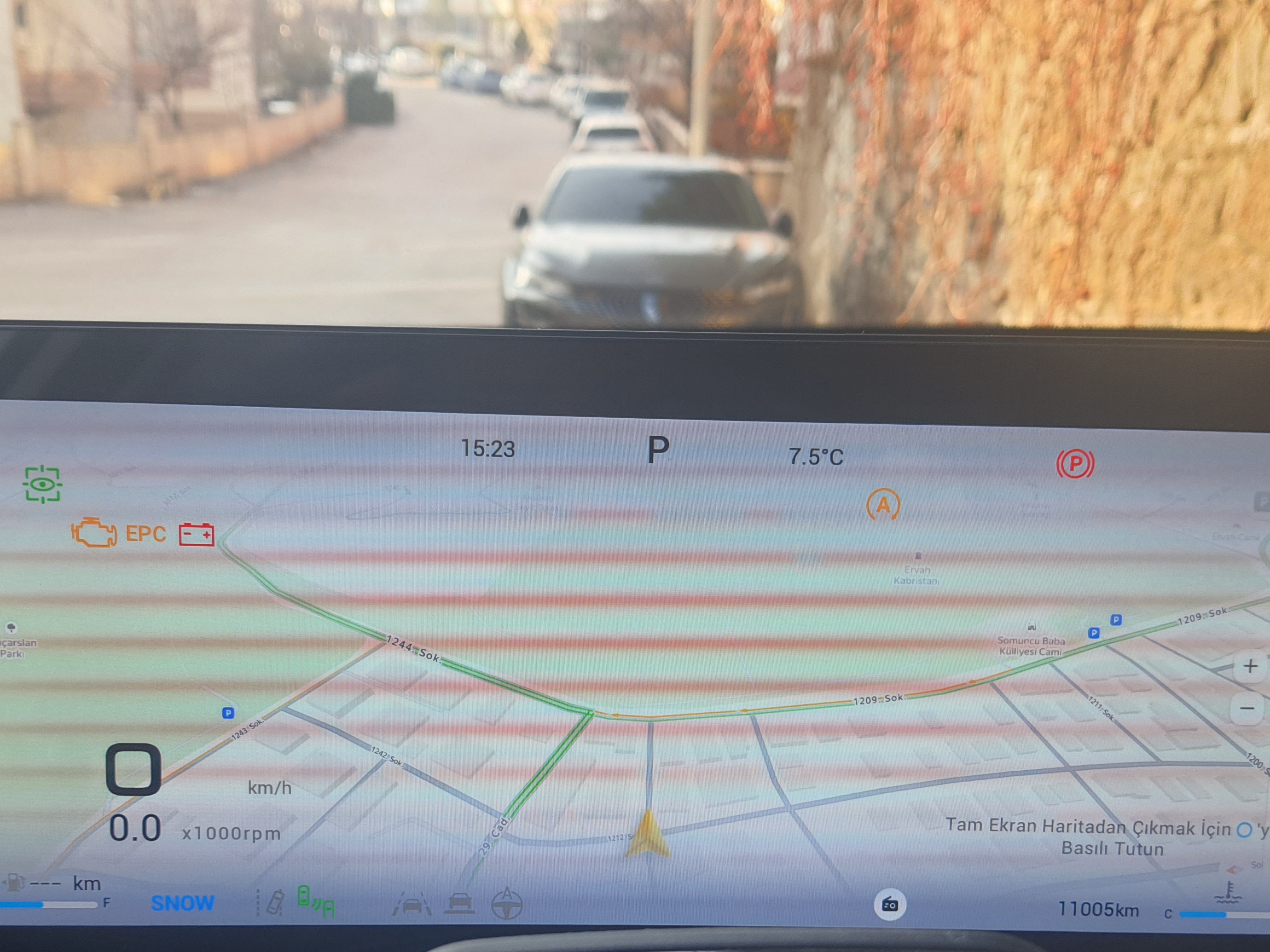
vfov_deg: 37.0
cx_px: 613
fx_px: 1394
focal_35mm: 38
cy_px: 693
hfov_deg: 49.0
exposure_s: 1/216
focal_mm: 4.32
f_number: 1.7
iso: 50
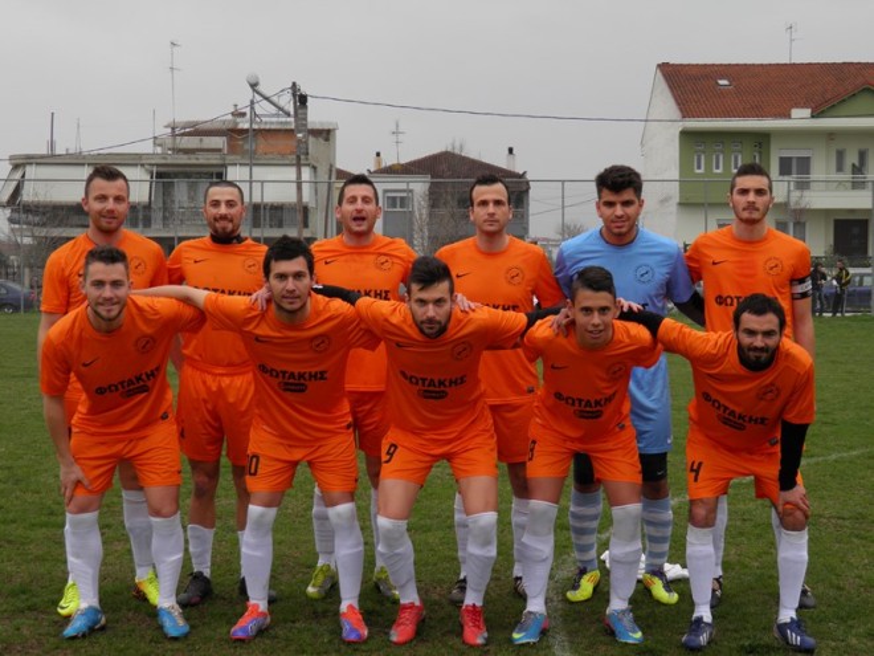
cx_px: 437
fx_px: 1389
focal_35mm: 55
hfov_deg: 34.9
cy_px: 328
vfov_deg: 26.6
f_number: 3.6
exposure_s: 1/80
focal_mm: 10
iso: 50
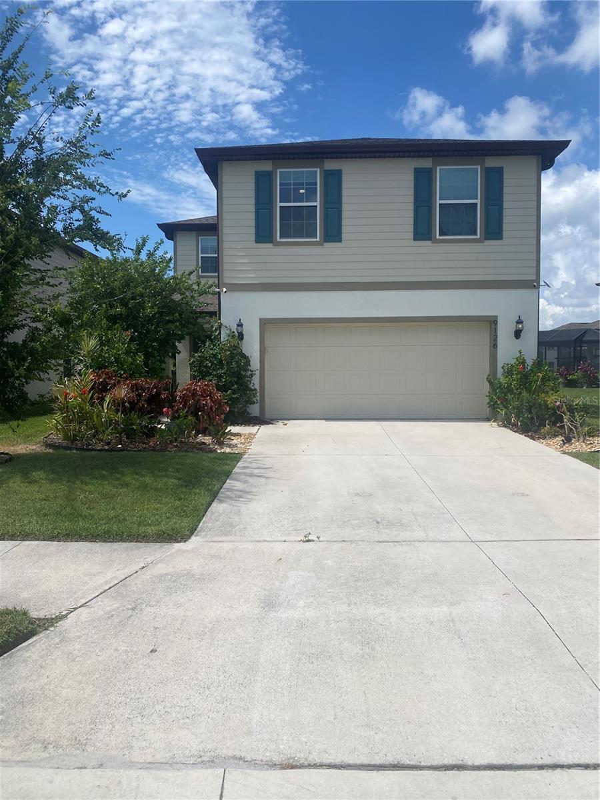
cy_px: 400
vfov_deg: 67.3
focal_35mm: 26
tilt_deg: +0.0
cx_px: 300
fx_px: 601
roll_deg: +0.0
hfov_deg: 53.1
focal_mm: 4.25
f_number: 1.8
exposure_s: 1/4808
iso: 32
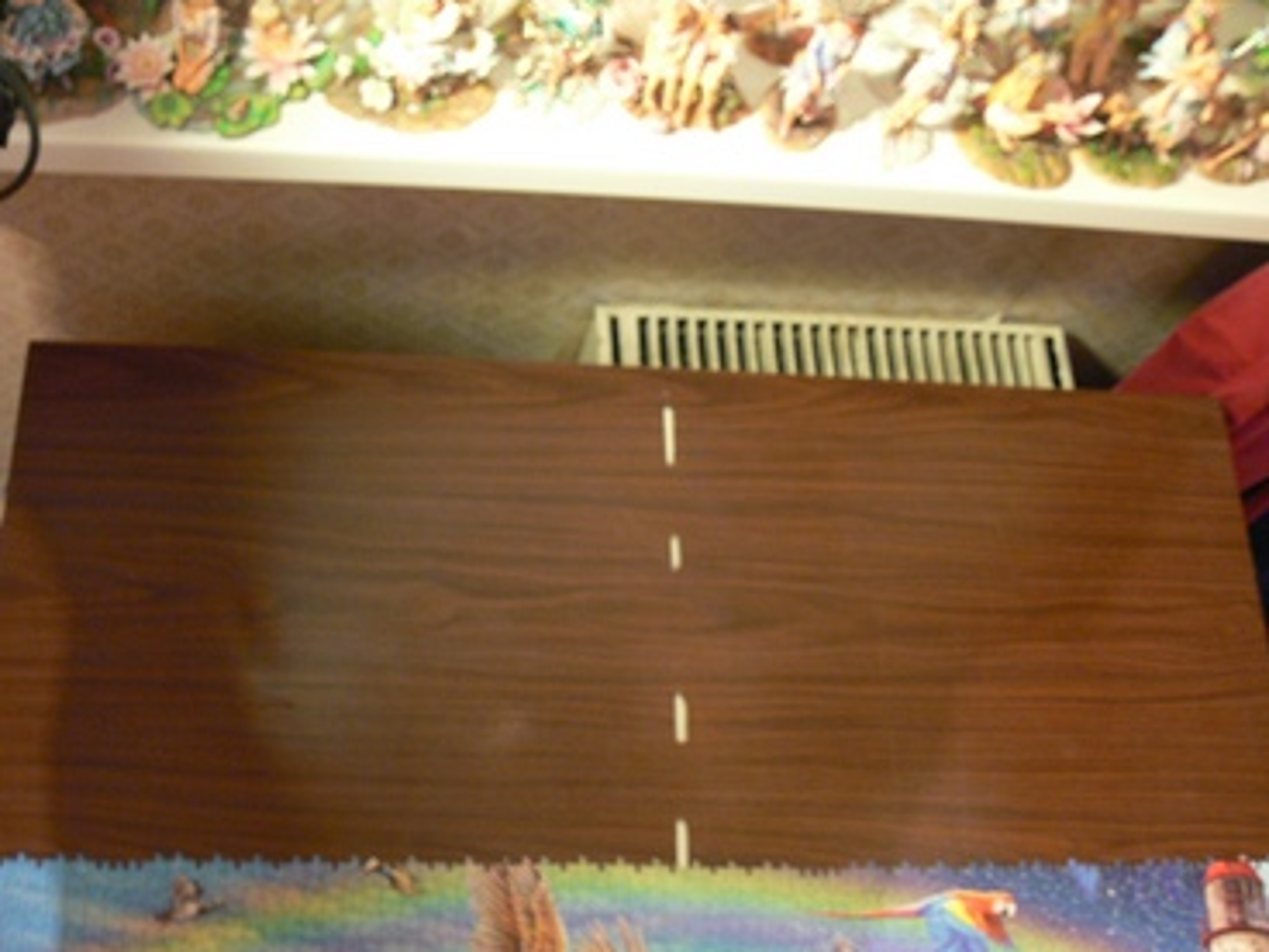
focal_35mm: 38
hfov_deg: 49.0
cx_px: 634
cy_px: 483
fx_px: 1393
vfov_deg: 37.7
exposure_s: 1/4
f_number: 2.8
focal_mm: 7.4
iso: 200
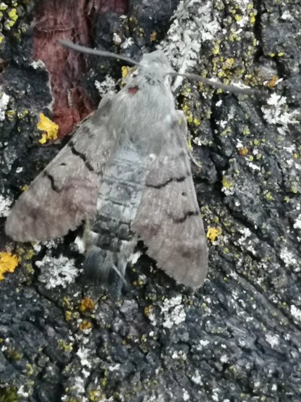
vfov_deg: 17.7
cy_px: 186
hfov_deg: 13.3
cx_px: 139
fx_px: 1287
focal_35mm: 111
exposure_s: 1/20
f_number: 1.8
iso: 640
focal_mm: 3.95
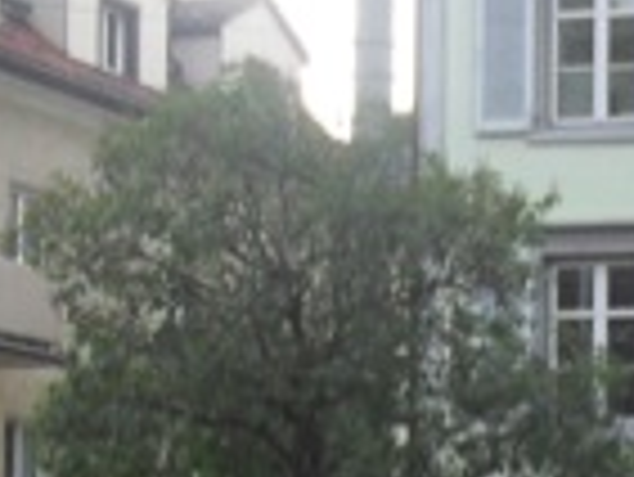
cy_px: 641
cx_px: 877
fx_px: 2951
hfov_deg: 11.8
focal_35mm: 161
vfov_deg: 9.1
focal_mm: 6.3
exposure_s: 1/90
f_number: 3.2
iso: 100
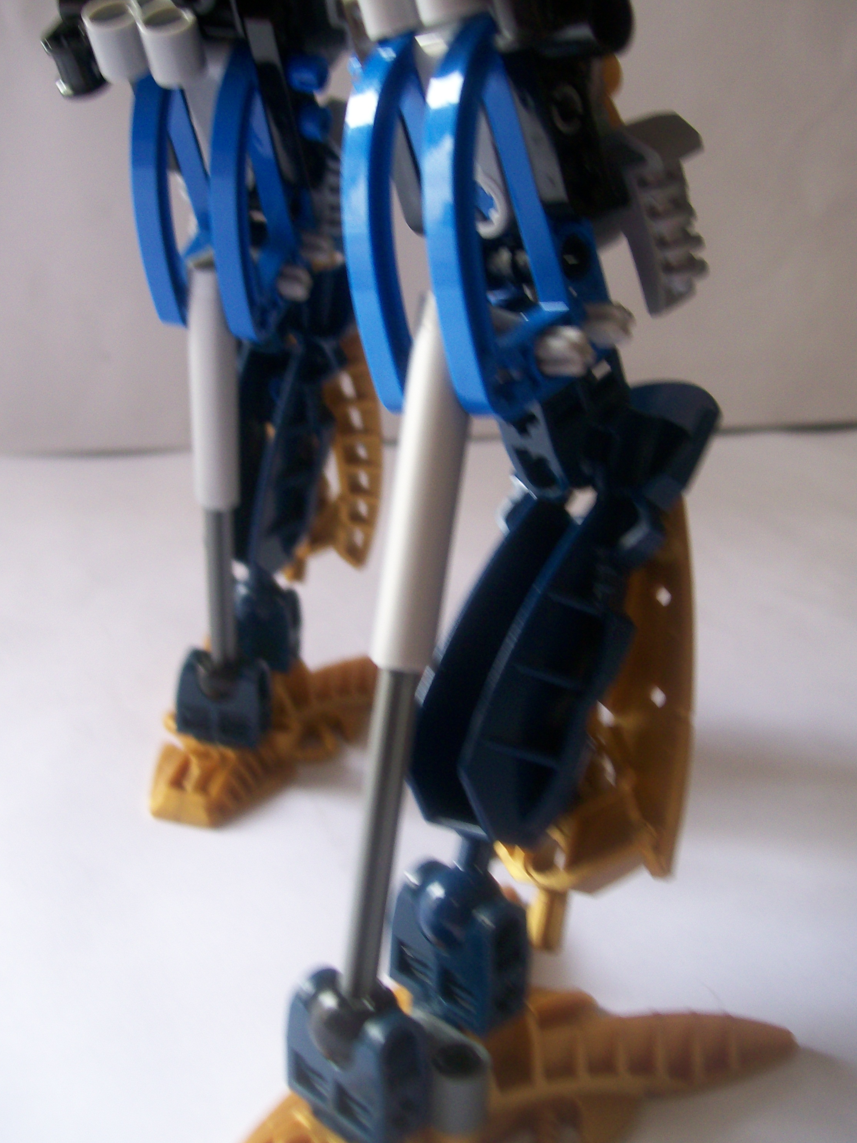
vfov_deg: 50.1
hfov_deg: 38.7
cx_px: 423
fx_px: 1221
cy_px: 579
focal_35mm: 37
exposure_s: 1/32
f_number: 2.7
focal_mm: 6
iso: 82
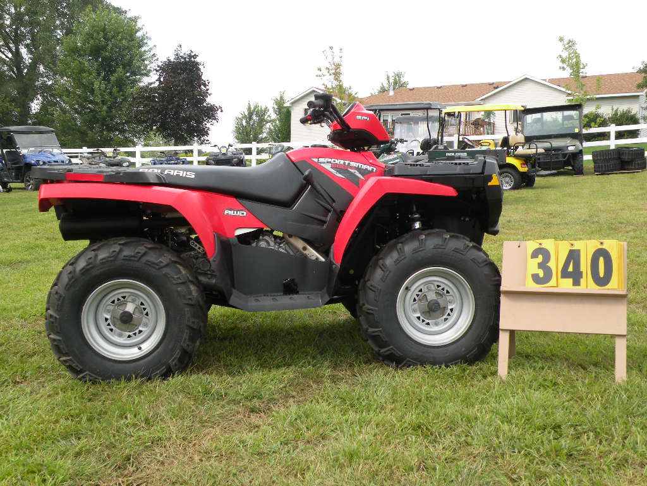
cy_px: 243
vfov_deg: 34.3
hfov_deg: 44.8
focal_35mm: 42
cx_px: 324
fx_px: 785
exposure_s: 1/144
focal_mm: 7.4
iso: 64
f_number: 4.5
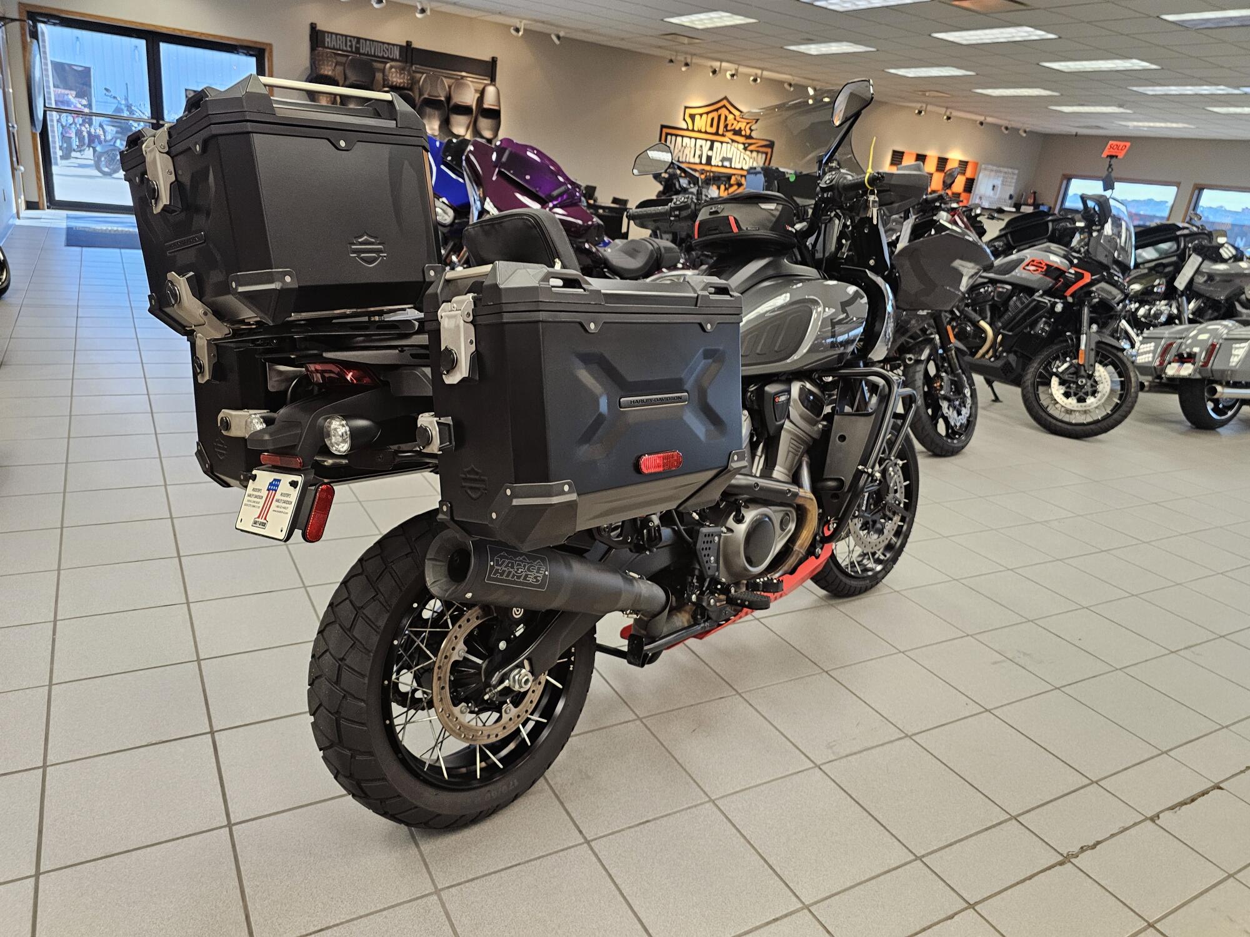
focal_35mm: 23
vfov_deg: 58.9
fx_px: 831
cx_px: 625
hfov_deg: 73.9
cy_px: 468
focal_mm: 6.3
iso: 320
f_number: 1.7
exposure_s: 1/120
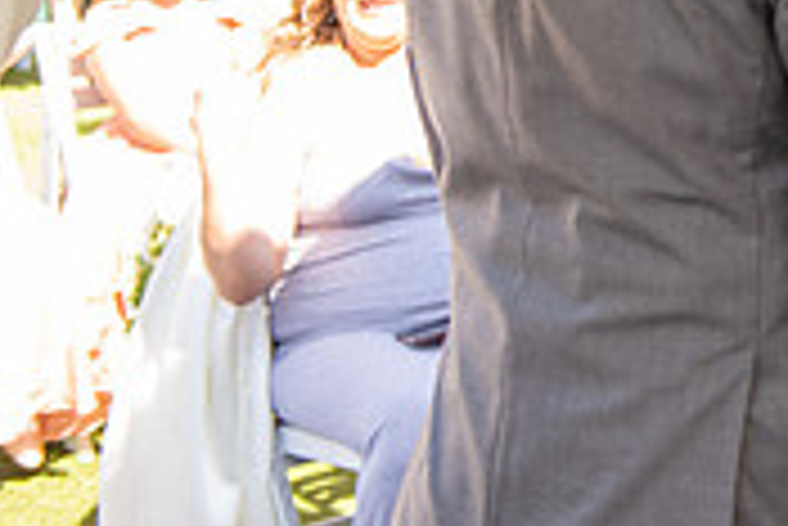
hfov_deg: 13.6
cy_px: -272
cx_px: 1270
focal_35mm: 139
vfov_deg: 9.6
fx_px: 3045
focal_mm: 42
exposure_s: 1/100
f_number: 4
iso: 100
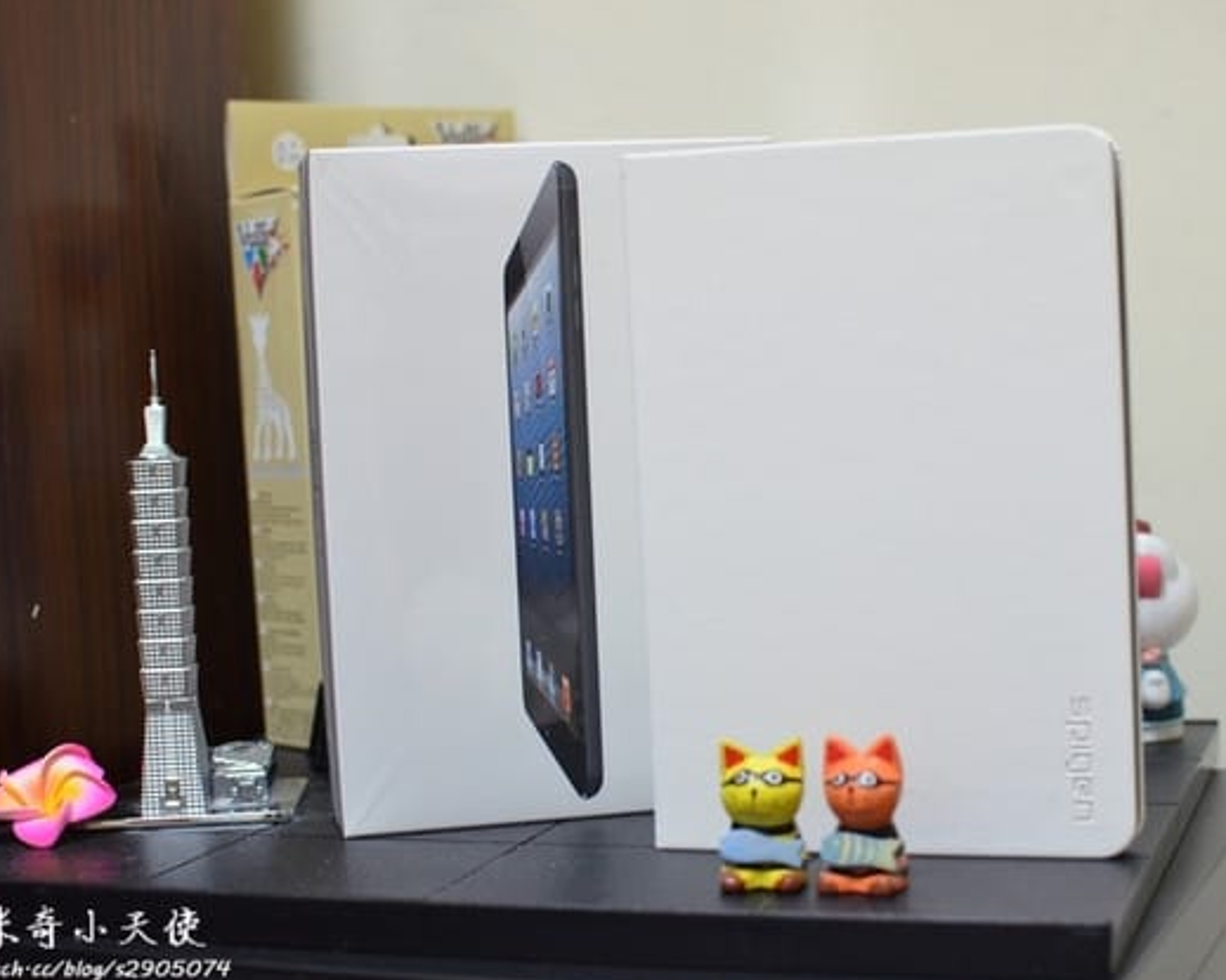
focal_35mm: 61
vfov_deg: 25.1
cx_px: 650
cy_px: 490
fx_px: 2198
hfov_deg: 31.2
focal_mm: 35
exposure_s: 1/80
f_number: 3.2
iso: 1600
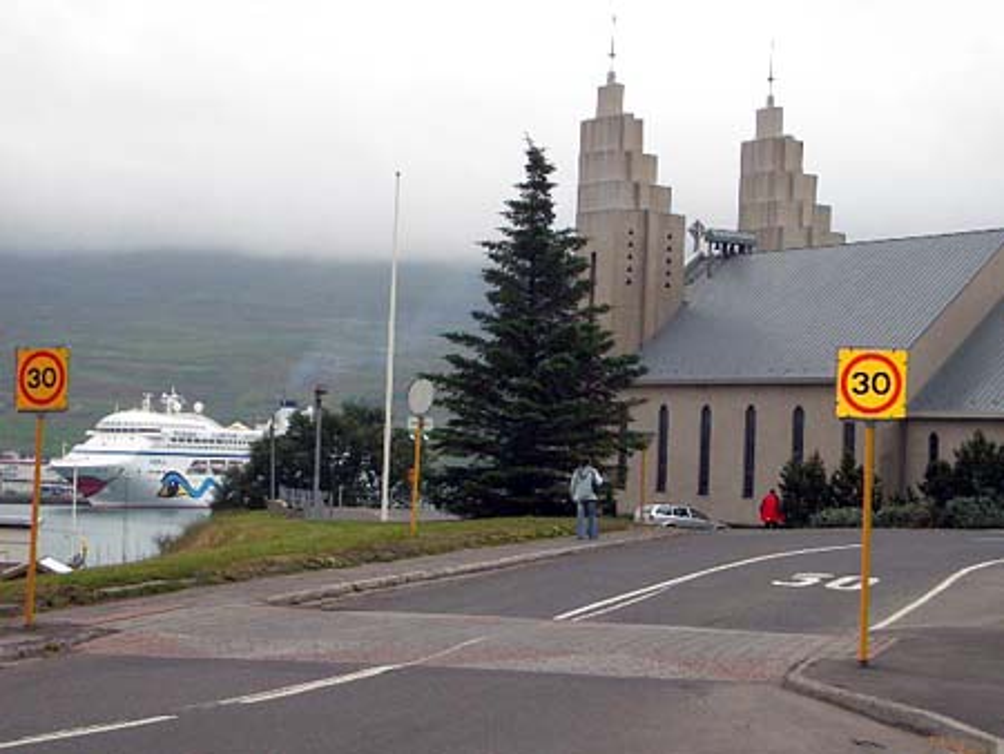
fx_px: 2147
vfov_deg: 19.9
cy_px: 377
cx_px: 502
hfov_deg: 26.3
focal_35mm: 74
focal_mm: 12.2
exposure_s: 1/400
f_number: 6.2
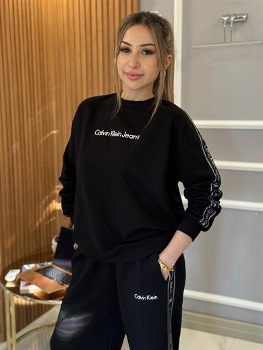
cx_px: 132
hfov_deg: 30.3
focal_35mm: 48
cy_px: 175
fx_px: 486
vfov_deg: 39.7
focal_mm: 6.76
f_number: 1.78
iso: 125
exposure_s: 1/60
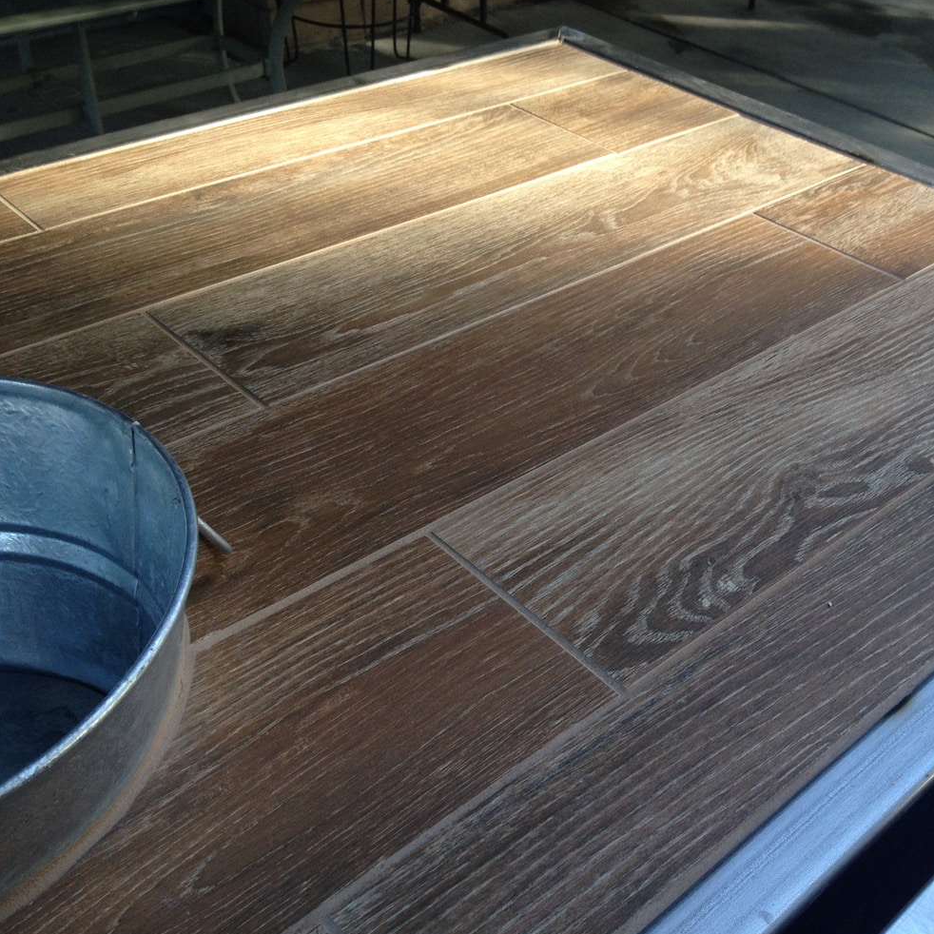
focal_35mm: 42
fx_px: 1282
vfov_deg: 40.0
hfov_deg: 39.5
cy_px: 465
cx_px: 633
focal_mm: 4.28
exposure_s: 1/120
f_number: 2.4
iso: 100
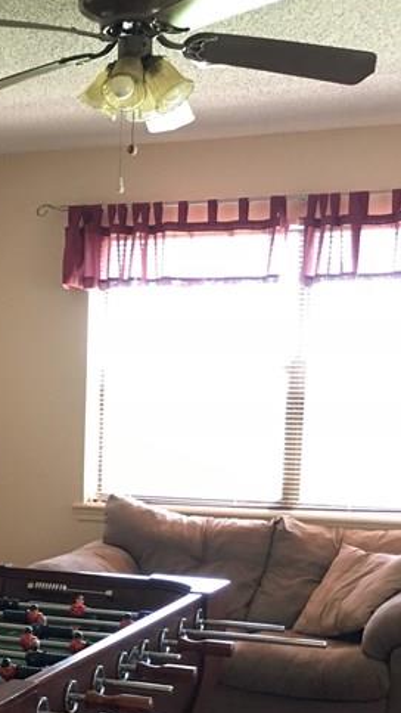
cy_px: 555
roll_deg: -1.6
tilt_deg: -6.1
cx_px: -22
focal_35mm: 67
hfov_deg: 17.5
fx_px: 1265
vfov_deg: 30.8
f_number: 2.2
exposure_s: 1/30
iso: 100
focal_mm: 4.15
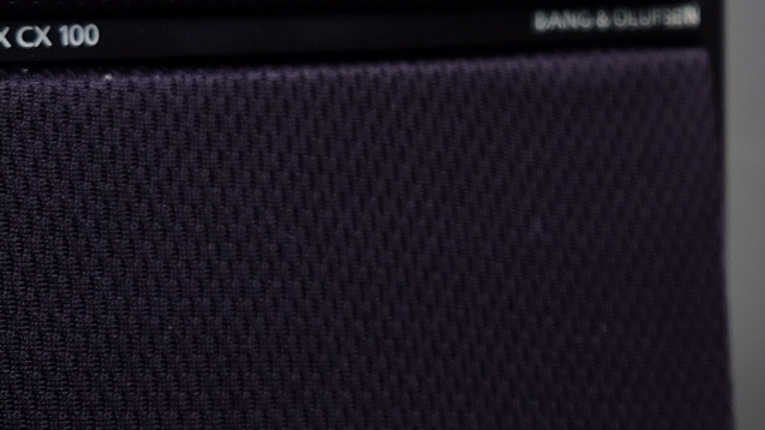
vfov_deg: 10.9
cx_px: 779
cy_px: -28
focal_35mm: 110
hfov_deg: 18.9
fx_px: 2231
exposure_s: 1/60
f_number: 3.2
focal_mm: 21.4
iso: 200
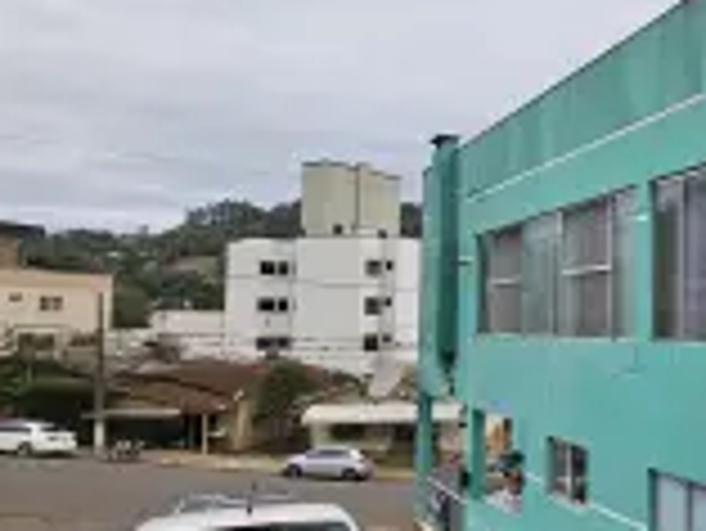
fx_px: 592
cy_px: 272
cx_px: 697
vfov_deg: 48.3
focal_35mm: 29
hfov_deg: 50.5
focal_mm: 2.2
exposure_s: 1/1000
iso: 80
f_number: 2.2
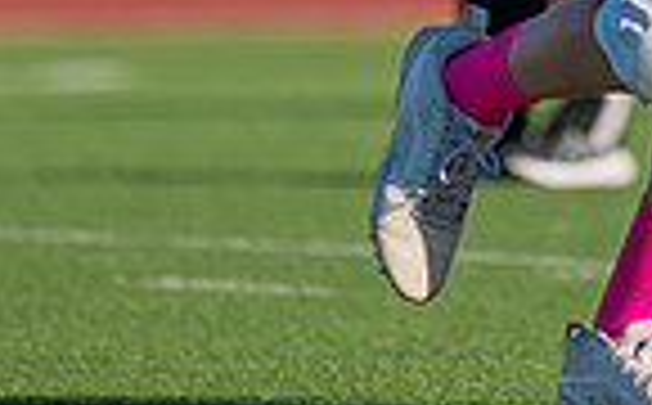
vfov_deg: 1.4
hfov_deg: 2.2
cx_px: 780
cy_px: -497
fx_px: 16848
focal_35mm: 950
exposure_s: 1/2000
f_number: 2.8
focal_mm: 200
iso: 100
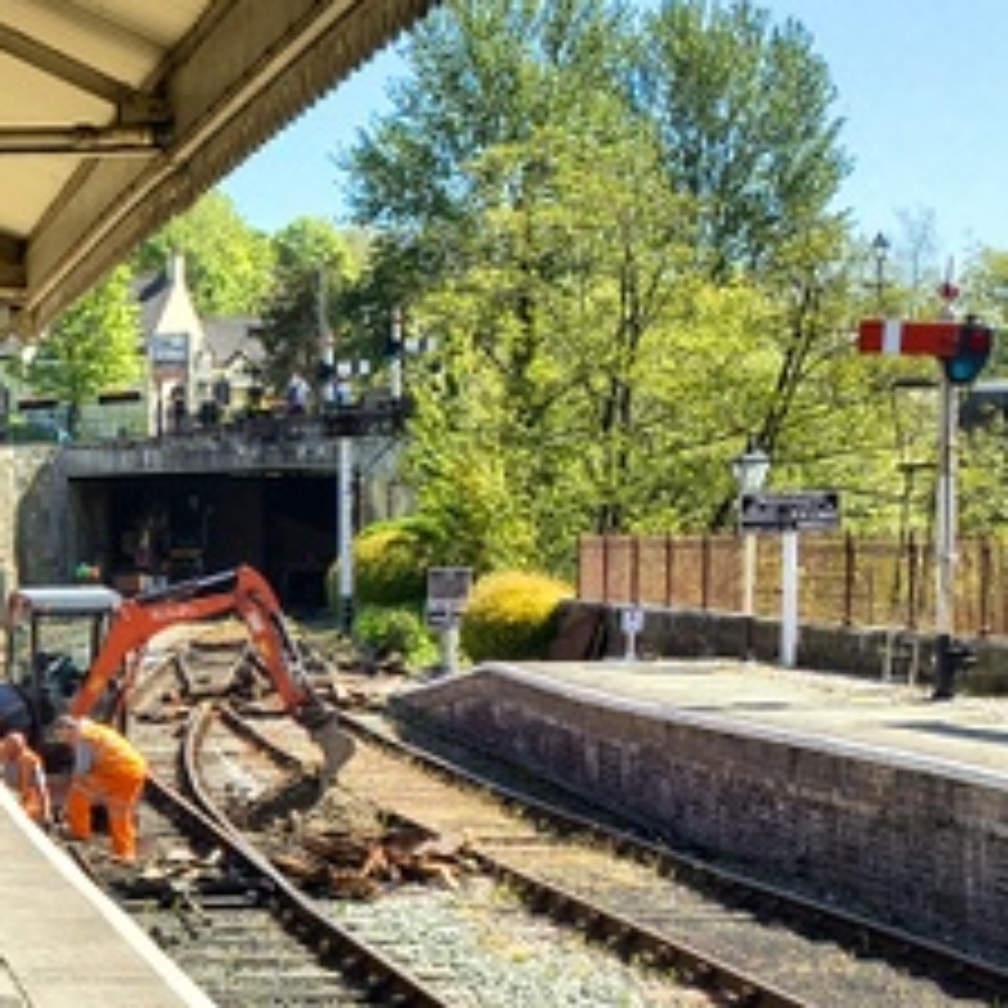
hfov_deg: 19.7
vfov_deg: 20.8
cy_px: 873
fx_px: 2701
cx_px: -243
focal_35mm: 82
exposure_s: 1/673
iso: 102
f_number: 1.8
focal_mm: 4.81
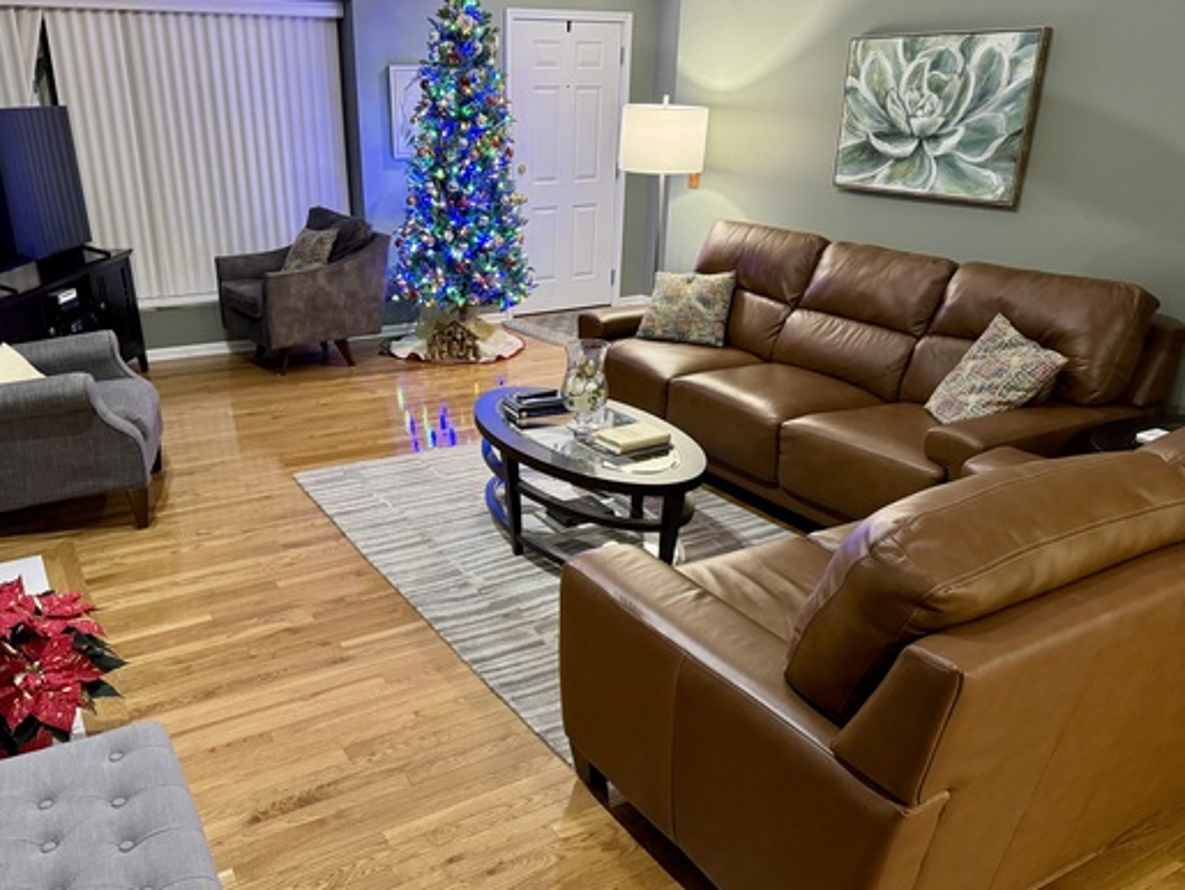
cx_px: 519
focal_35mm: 28
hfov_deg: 63.2
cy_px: 496
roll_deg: -0.3
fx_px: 959
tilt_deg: -24.3
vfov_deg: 49.7
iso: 640
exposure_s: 1/40
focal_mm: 6.76
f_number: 1.78
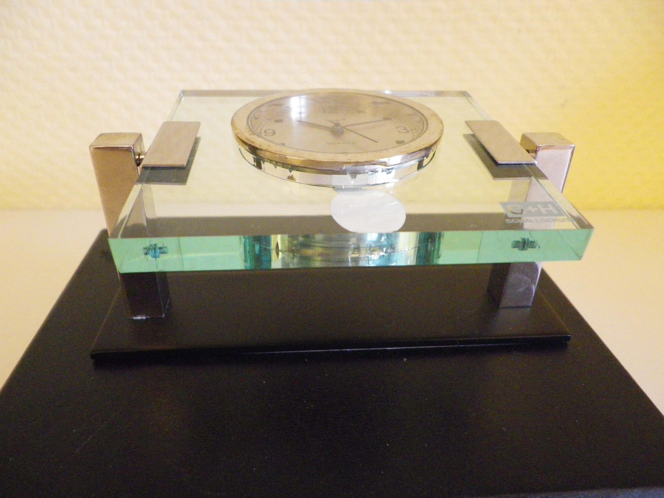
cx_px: 332
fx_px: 537
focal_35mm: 28
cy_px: 249
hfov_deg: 63.4
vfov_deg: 49.7
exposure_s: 1/30
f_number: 2.6
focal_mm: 4.9
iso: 800
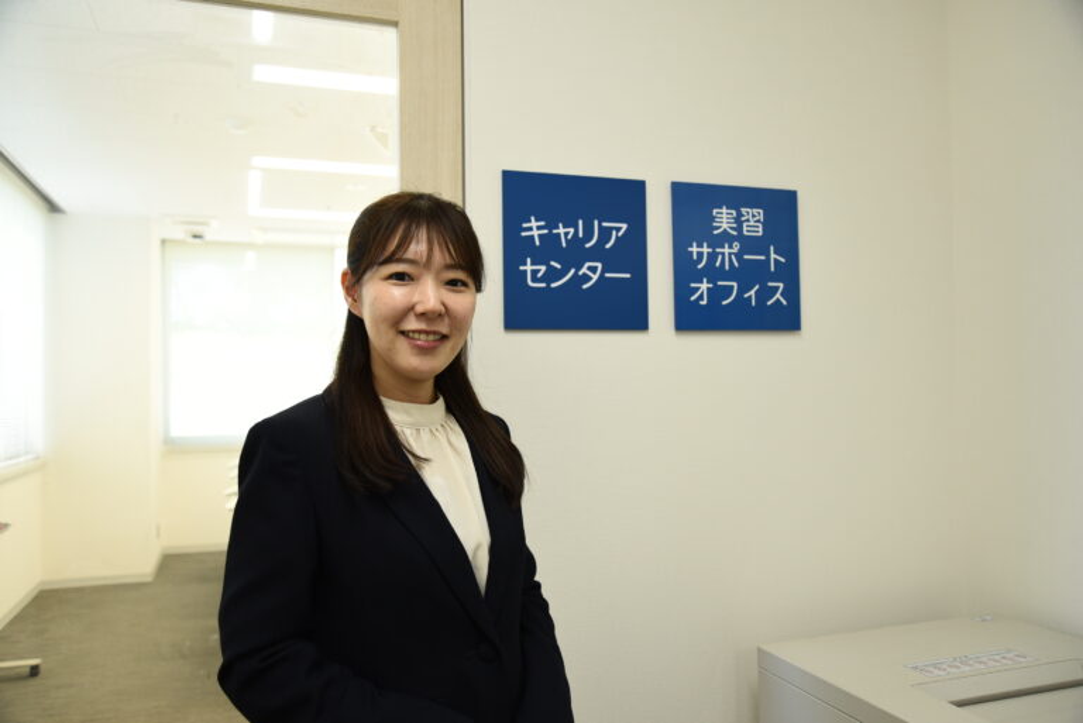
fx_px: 873
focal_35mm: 29
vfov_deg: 45.0
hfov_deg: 63.6
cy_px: 362
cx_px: 542
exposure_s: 1/100
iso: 640
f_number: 4
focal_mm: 29
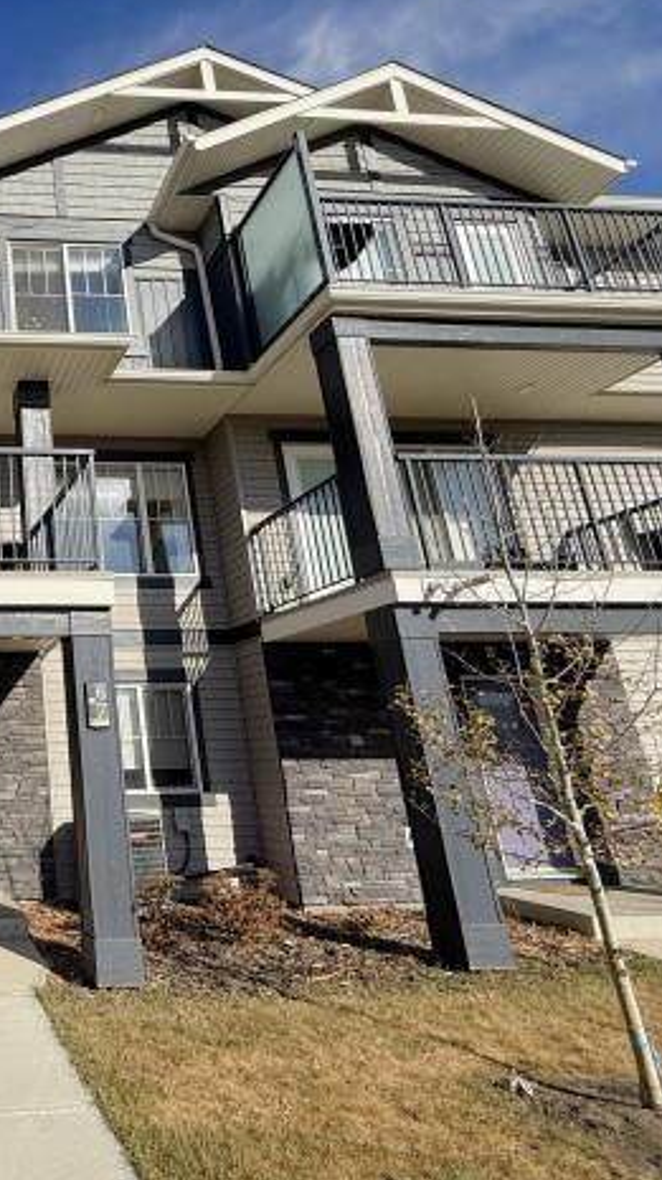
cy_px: 576
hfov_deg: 42.1
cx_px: -68
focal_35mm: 21
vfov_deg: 83.9
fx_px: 656
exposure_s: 1/2237
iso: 50
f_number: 2.2
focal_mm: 2.22
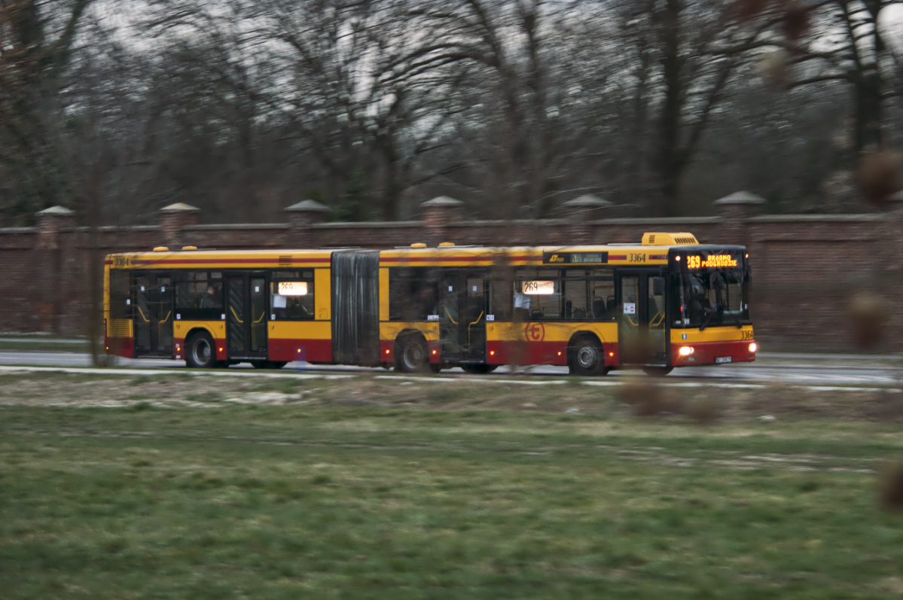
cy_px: 300
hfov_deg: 14.9
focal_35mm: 138
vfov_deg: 9.9
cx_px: 452
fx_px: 3458
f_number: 4.5
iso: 200
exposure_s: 1/30
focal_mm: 92
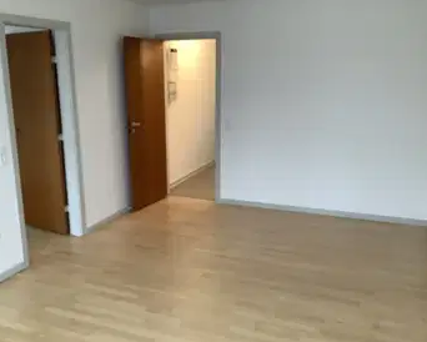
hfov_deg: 54.1
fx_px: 417
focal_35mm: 33
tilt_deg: -15.0
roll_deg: +0.6
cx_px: 198
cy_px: 173
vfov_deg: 44.6
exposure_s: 1/50
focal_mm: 3.3
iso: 200
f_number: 2.4
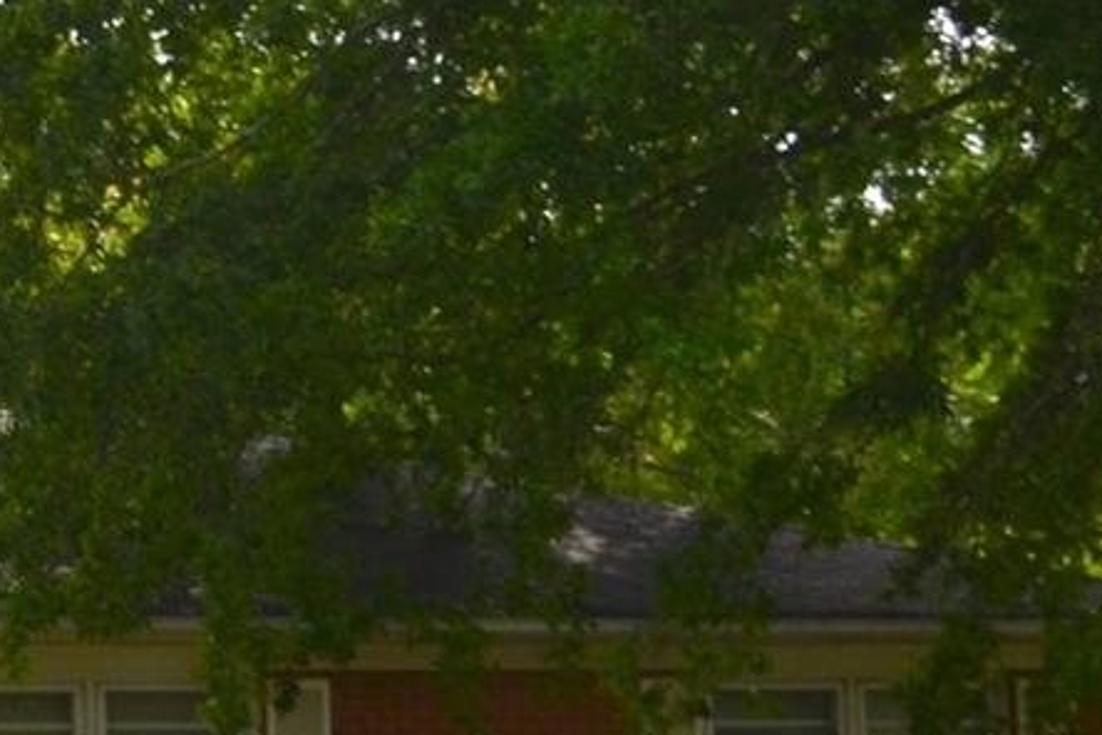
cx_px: -1124
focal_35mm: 166
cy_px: 580
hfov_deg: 11.2
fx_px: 5081
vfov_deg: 8.3
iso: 100
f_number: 8
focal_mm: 24
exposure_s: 1/200
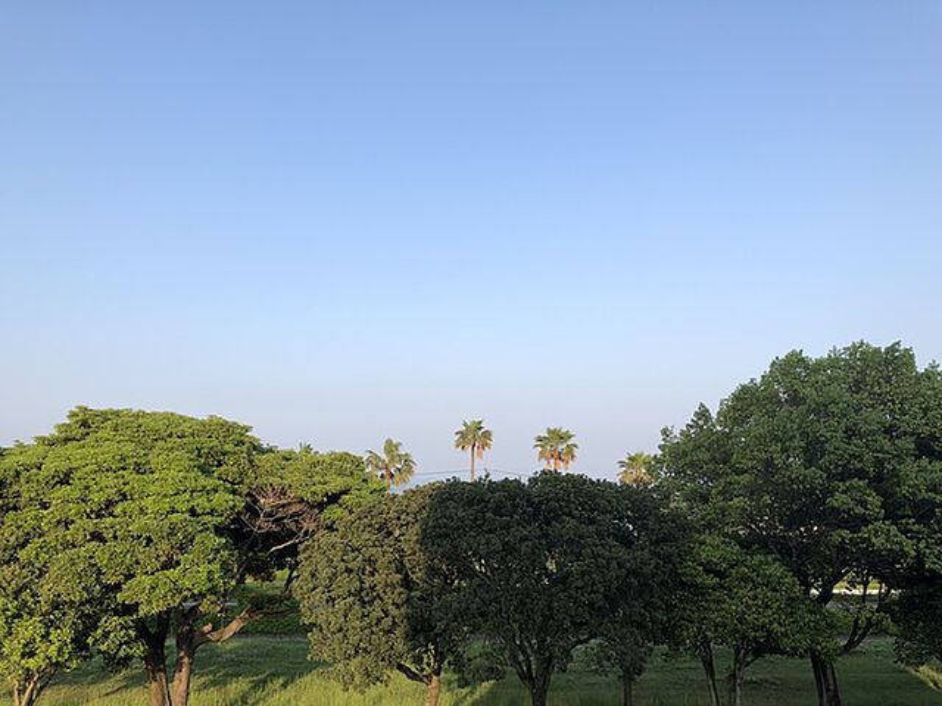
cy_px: 353
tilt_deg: +9.2
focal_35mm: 28
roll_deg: -0.9
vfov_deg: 49.7
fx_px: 762
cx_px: 471
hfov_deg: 63.4
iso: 20
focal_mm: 3.99
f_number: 1.8
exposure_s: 1/578
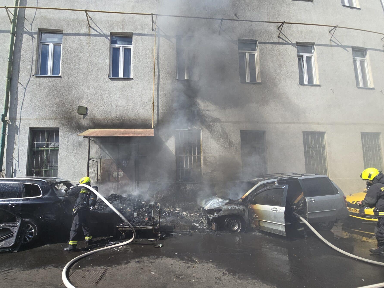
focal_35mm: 15
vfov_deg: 81.5
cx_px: 172
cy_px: 159
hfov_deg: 97.8
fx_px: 166
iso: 50
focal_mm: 2.2
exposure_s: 1/1904
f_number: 2.2
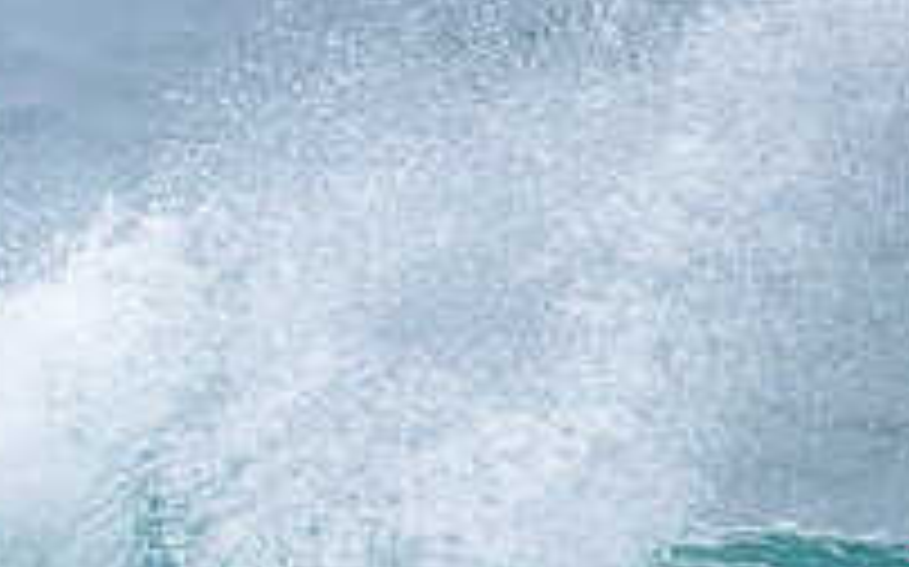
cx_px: -240
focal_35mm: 3215
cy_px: 516
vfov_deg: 0.4
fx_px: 79602
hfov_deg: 0.7
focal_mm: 800
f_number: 6.3
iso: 400
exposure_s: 1/2000
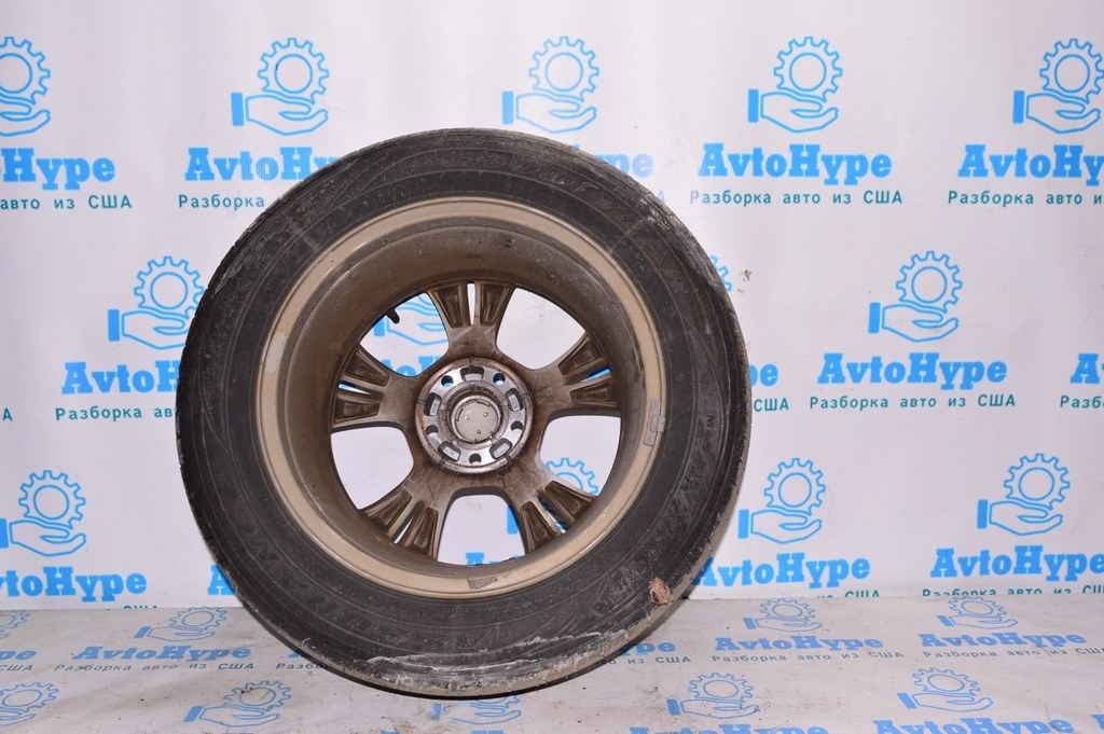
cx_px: 552
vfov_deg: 39.9
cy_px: 367
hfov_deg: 57.3
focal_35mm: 33
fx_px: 1011
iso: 1600
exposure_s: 1/200
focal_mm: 22
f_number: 8
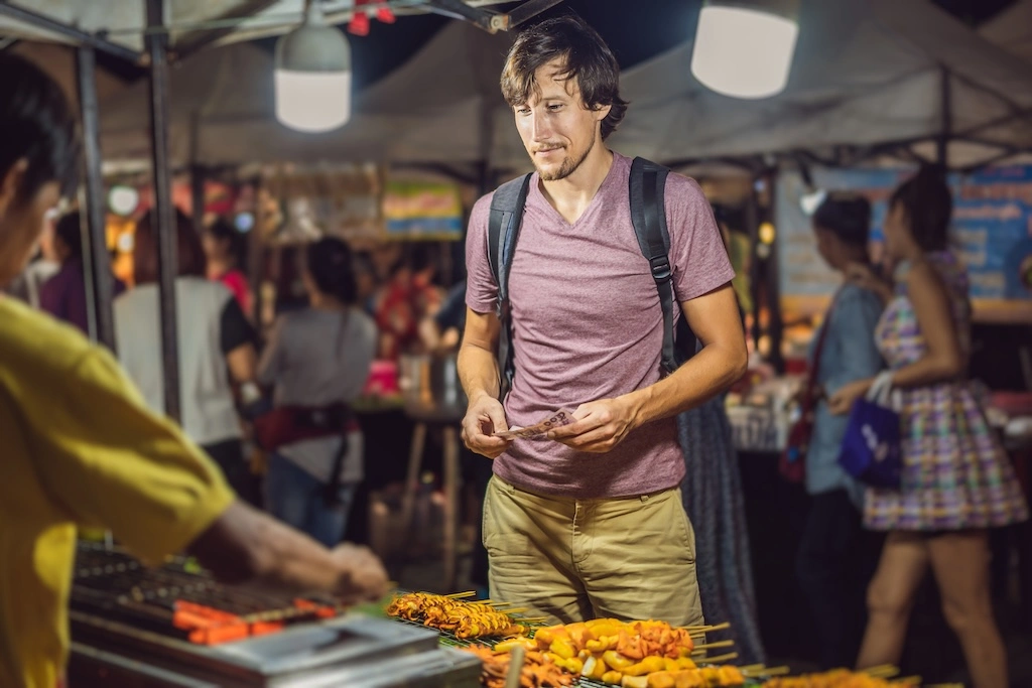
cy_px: 344
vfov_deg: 24.6
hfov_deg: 36.2
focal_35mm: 55
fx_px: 1577
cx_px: 516
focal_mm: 55
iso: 100
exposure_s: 1/125
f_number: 1.8
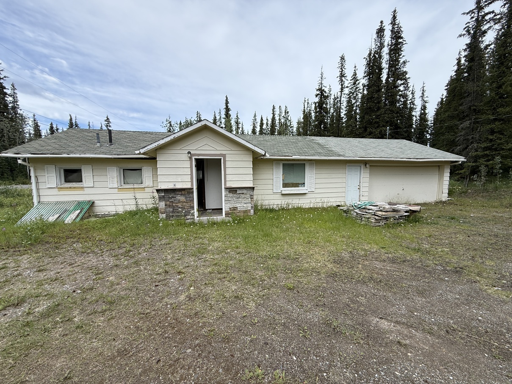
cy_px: 192
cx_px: 256
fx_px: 207
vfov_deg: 85.7
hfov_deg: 102.1
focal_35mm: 14
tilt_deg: -2.5
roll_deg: +0.4
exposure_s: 1/726
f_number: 2.2
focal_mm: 2.22
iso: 64
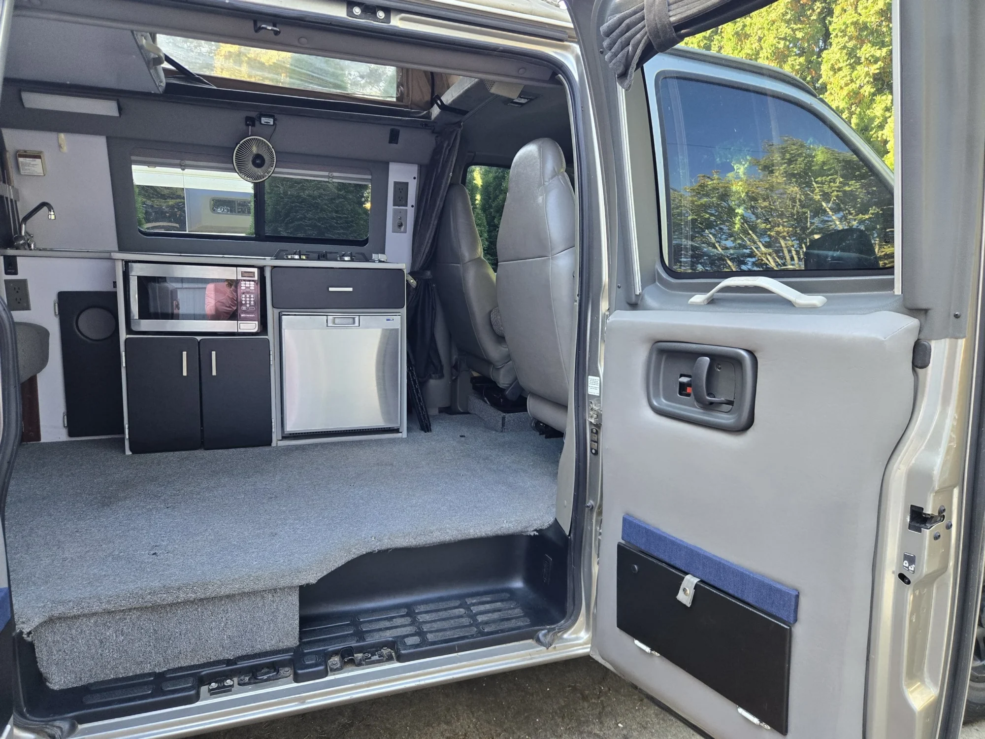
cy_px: 370
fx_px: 654
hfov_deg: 73.9
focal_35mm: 23
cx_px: 492
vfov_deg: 58.9
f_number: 1.8
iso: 200
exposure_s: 1/180
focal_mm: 5.4
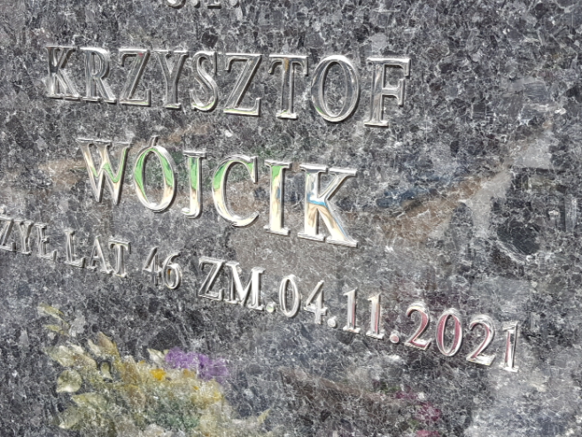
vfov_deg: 37.7
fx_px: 639
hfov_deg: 48.9
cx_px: 255
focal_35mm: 38
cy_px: 218
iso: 40
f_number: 1.7
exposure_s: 1/594
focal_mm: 4.2
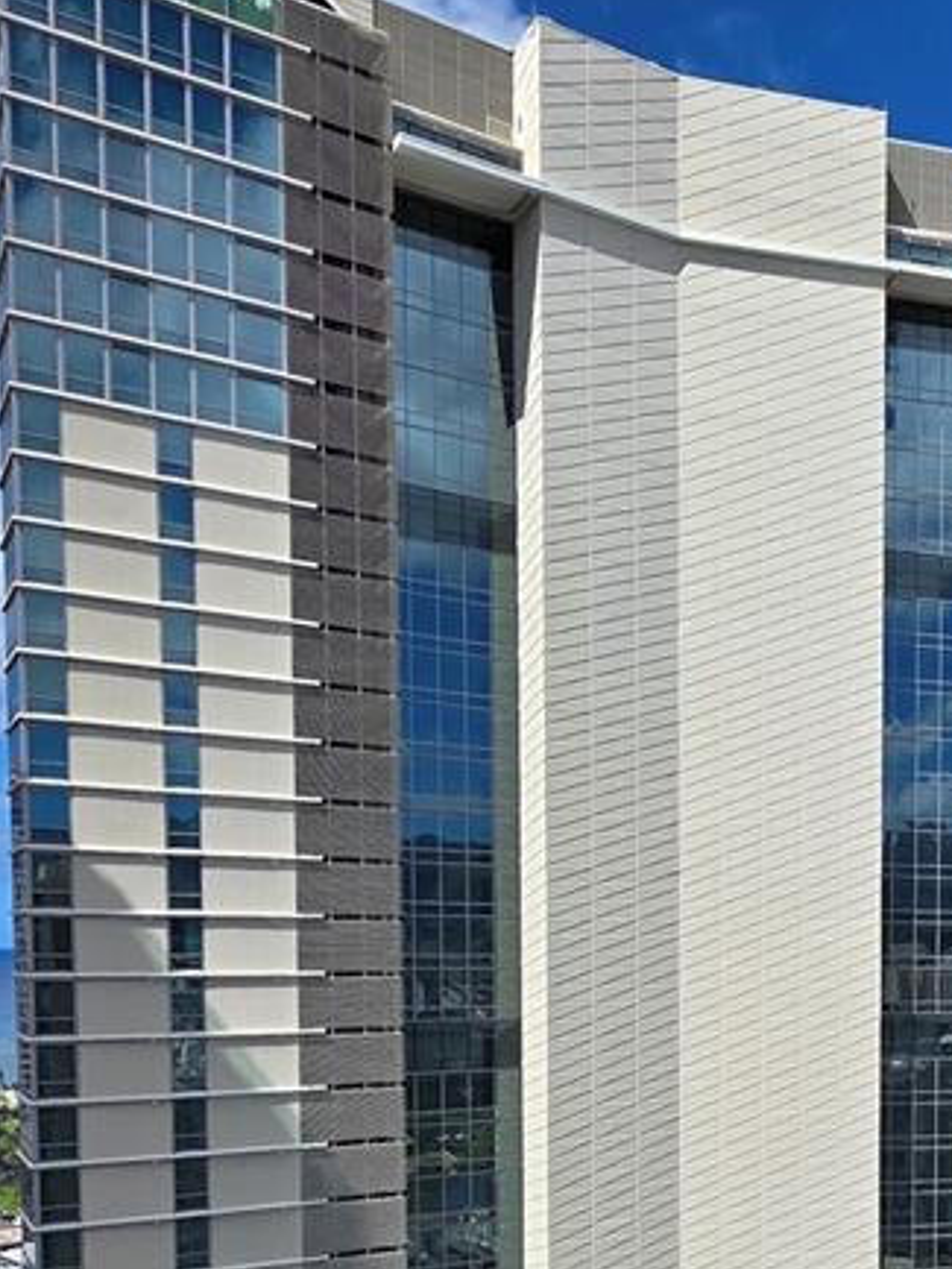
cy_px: 1014
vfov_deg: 48.5
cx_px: 814
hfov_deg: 37.6
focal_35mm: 36
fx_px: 1319
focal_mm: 2.2
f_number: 1.9
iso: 40
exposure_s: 1/2586
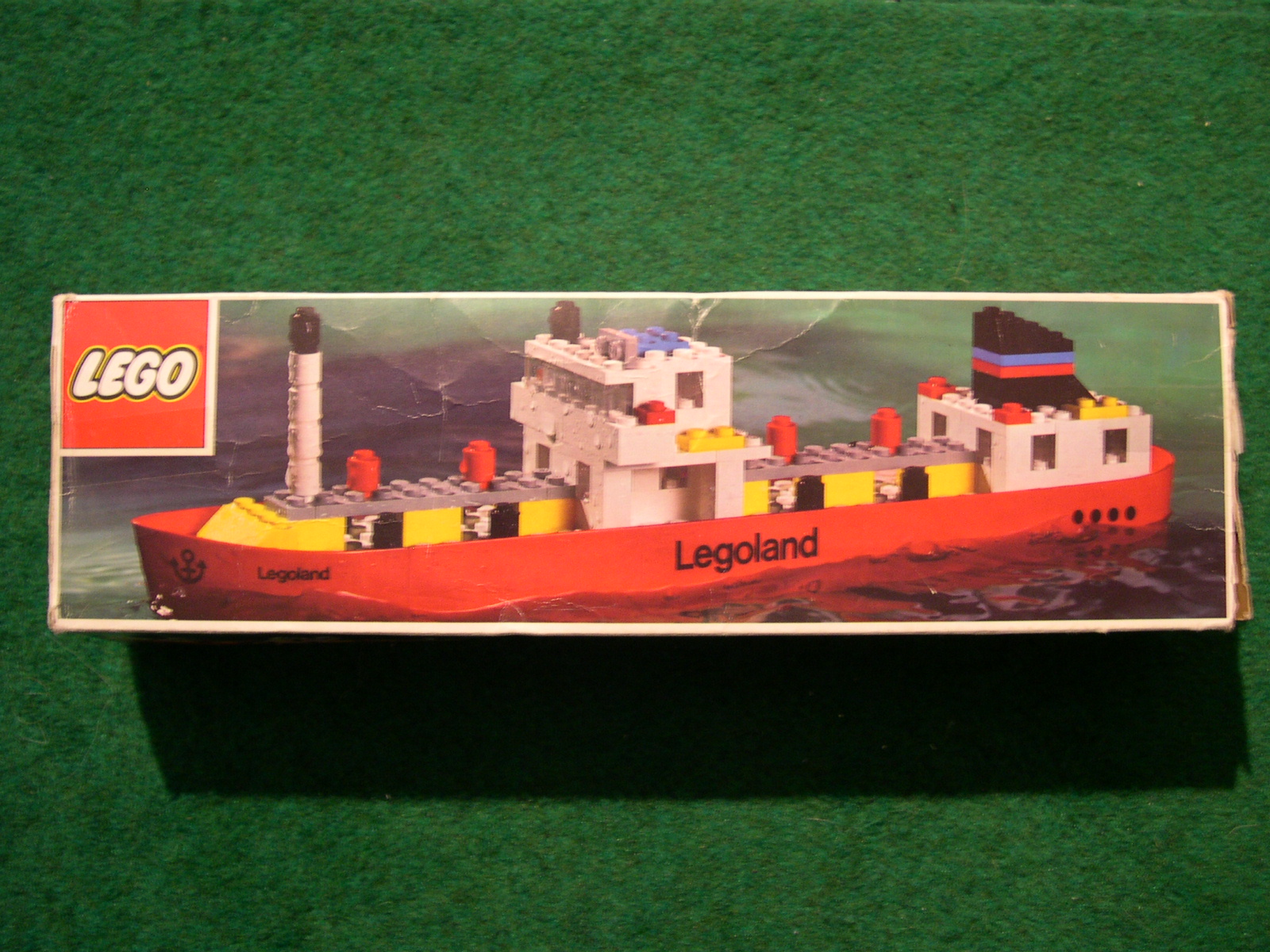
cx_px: 635
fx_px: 1394
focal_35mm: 38
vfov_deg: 37.7
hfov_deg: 49.0
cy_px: 476
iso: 188
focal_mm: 8
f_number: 2.8
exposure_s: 1/5
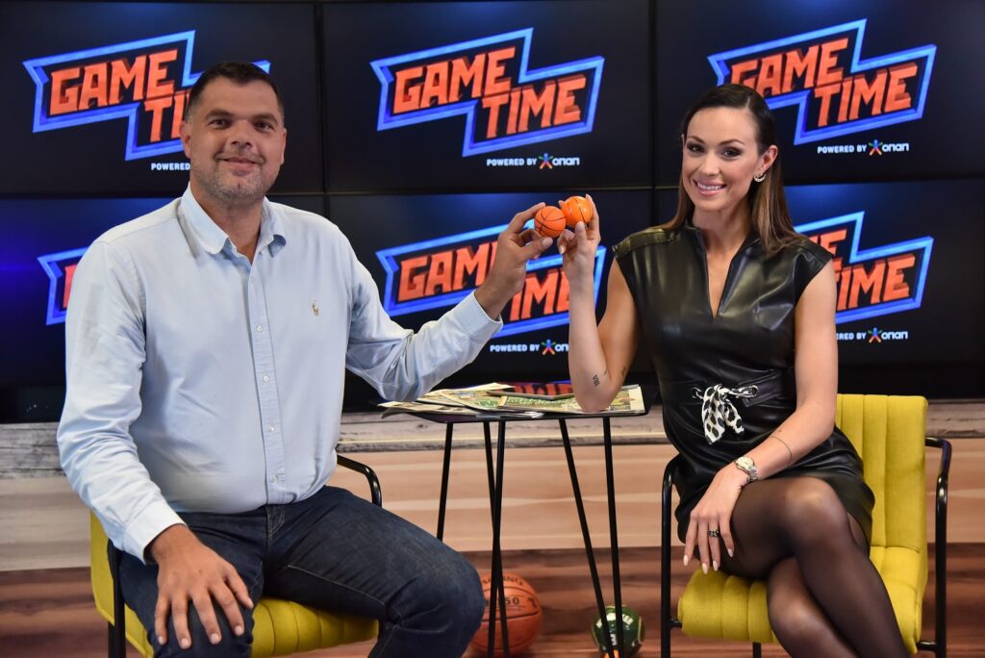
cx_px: 492
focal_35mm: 55
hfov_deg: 36.2
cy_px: 329
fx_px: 1506
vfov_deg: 24.7
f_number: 4
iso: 2500
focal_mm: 55
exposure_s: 1/640
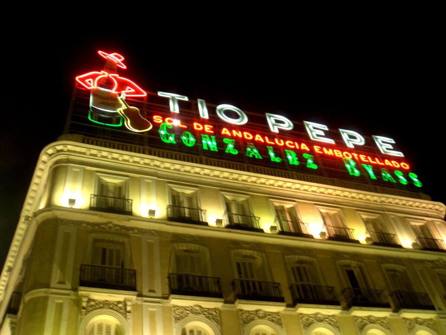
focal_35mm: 36
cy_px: 168
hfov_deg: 51.4
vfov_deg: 39.7
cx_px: 223
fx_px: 464
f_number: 4
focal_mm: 4.8
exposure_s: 1/4
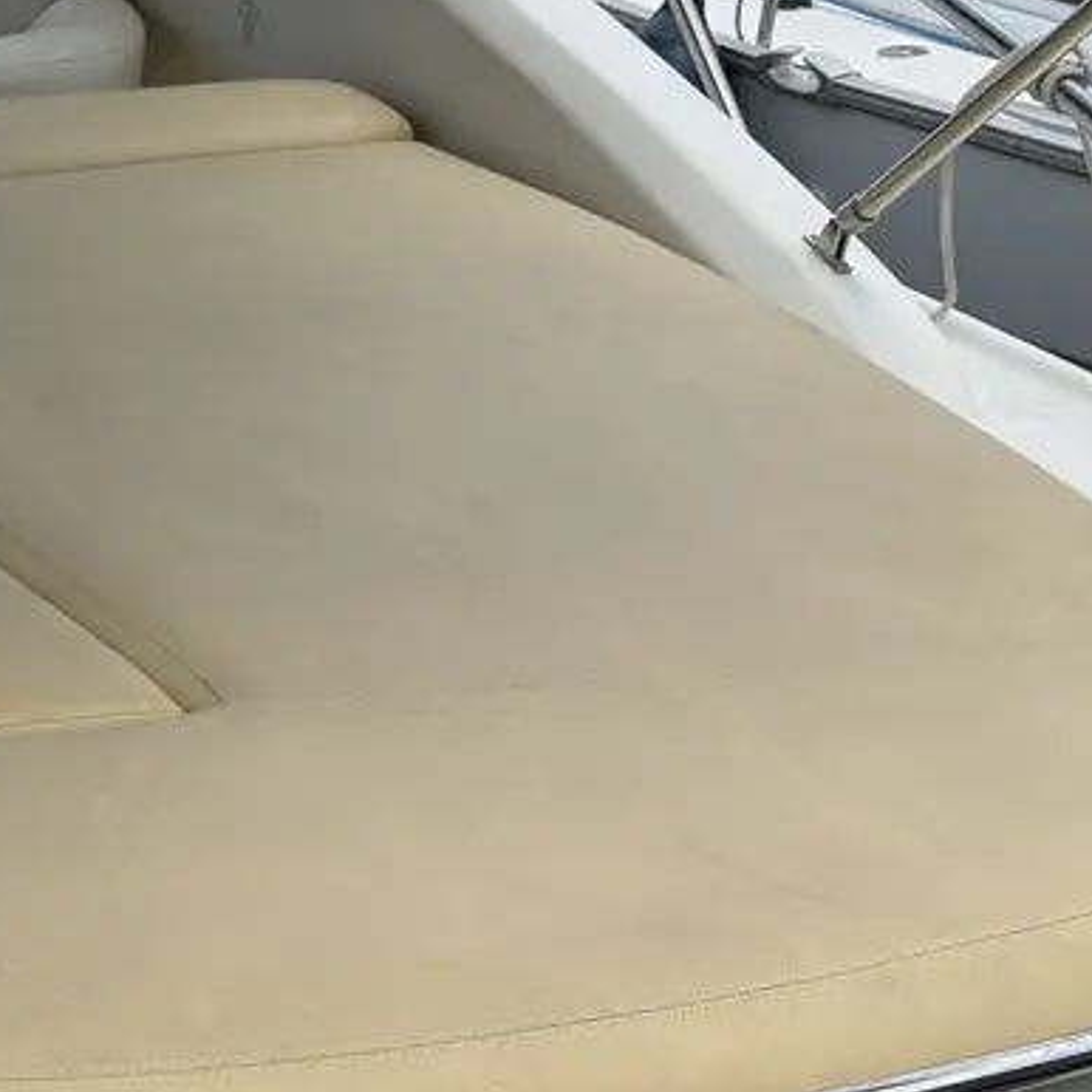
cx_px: 93
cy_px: 480
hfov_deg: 15.4
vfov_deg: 15.6
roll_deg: -0.5
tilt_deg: -14.4
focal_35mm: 112
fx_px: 3997
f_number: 1.78
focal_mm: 6.76
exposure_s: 1/3704
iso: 64
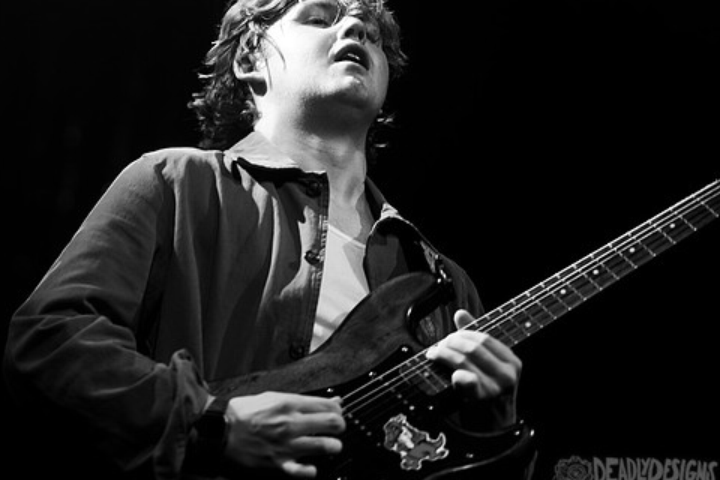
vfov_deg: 9.5
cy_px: 215
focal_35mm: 145
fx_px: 2900
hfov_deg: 14.1
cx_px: 256
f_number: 3.2
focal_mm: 110
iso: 2500
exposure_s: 1/160
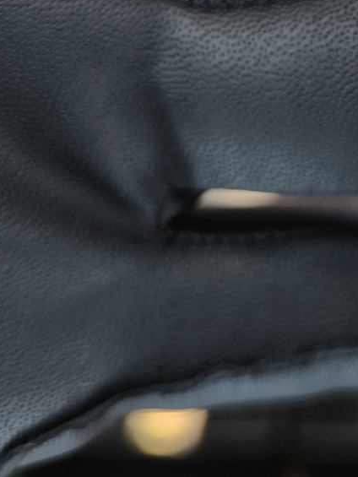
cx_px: 522
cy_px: -127
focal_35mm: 87
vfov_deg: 20.7
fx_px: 1199
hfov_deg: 15.7
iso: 64
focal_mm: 6.92
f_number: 1.9
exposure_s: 1/125
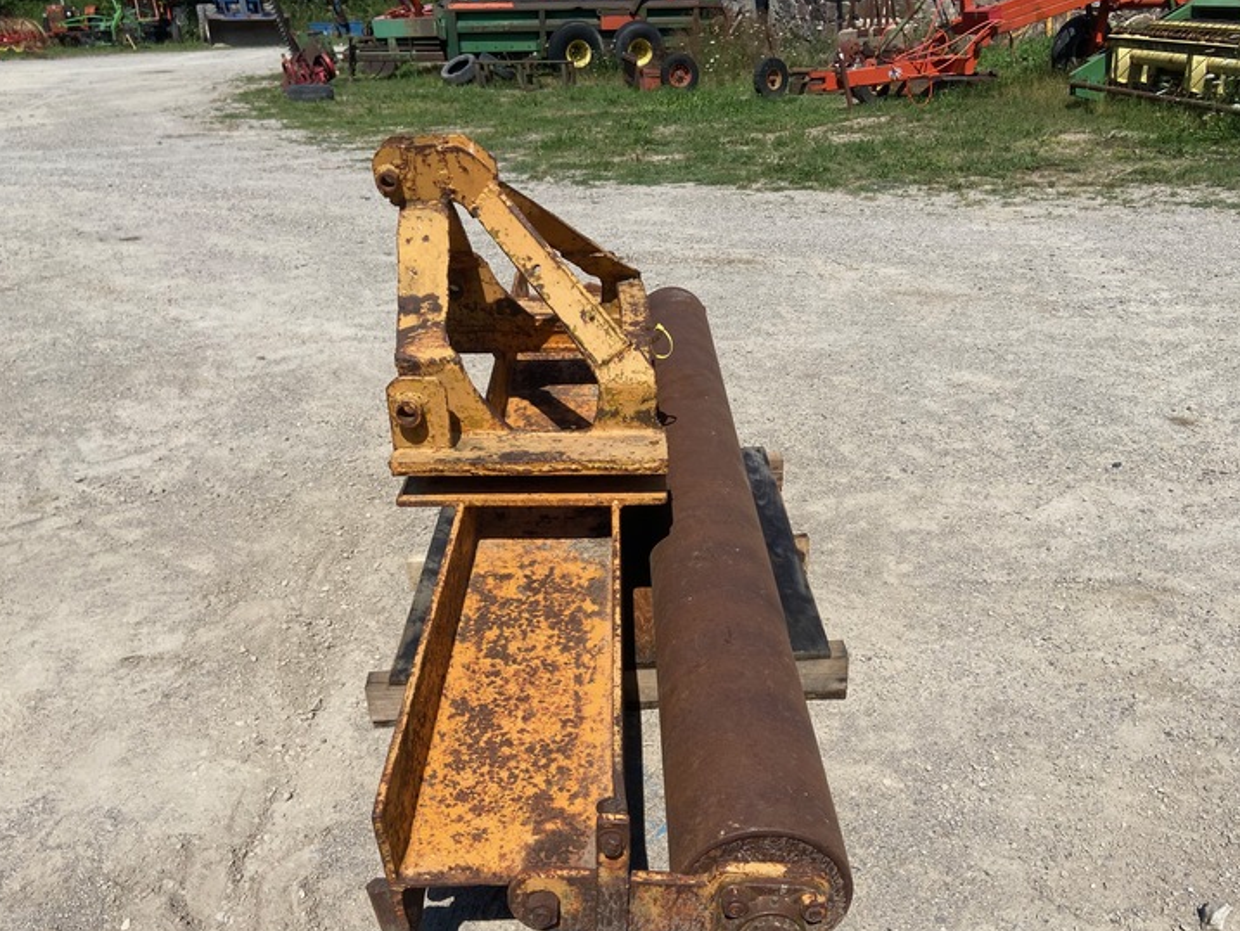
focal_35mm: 29
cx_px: 652
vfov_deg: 48.2
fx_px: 1039
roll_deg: +2.8
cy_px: 500
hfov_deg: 61.6
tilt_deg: -28.9
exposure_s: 1/4444
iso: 32
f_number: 1.8
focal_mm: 4.25
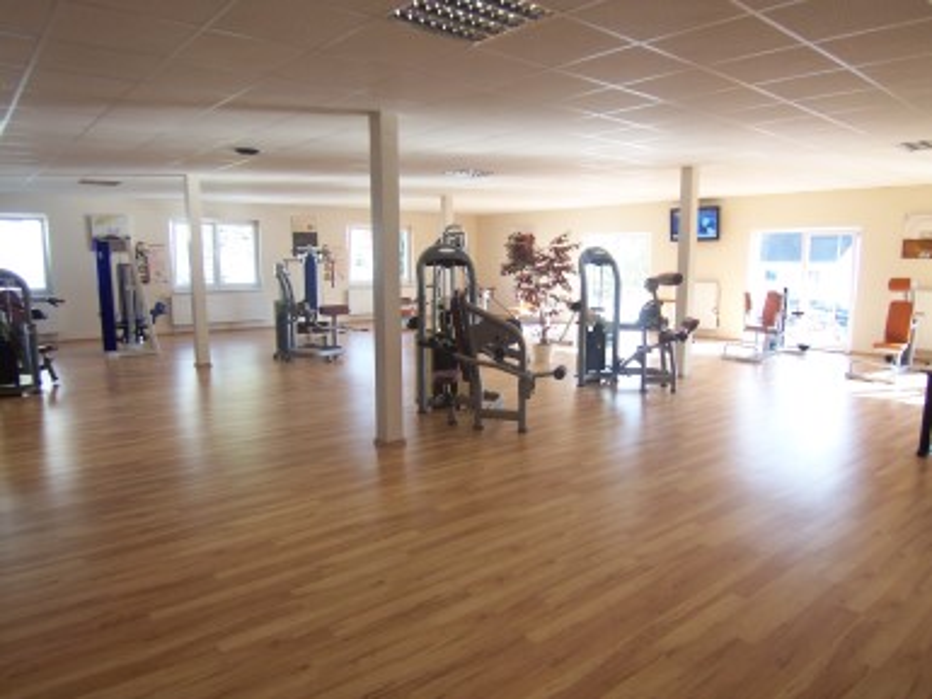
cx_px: 466
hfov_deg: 73.9
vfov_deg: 58.9
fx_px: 619
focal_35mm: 23
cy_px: 350
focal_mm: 3.8
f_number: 2.8
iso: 64
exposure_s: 1/40
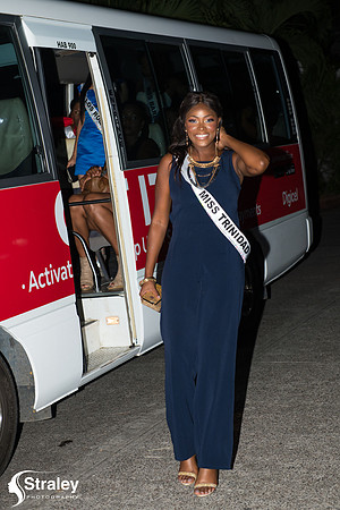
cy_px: 255
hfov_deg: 19.5
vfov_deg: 28.8
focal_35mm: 70
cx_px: 170
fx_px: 992
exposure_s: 1/100
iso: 400
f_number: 5.6
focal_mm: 70
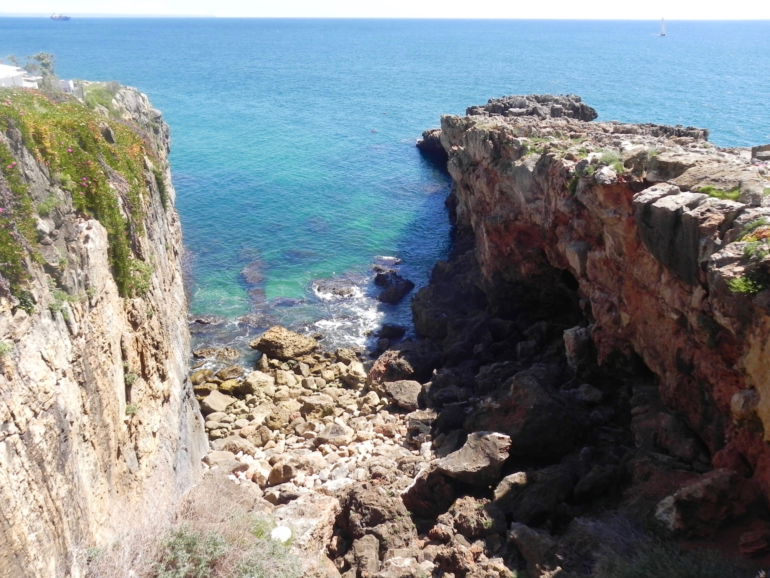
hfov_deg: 67.3
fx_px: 578
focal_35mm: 26
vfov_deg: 53.1
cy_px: 289
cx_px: 385
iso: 160
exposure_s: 1/247
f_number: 6.3
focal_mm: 4.6
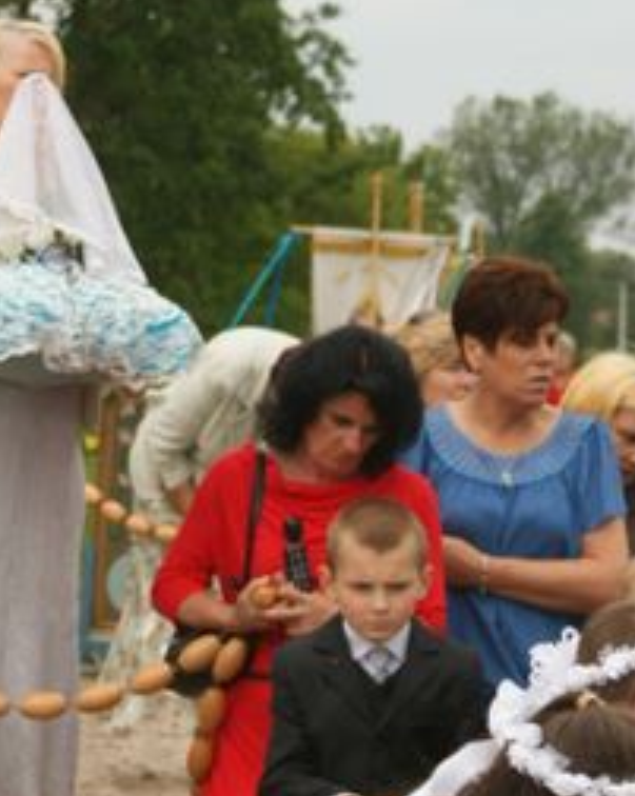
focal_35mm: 251
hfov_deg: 6.1
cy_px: 221
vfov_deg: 7.7
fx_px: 5907
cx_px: 3
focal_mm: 70
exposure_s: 1/250
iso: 100
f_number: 8
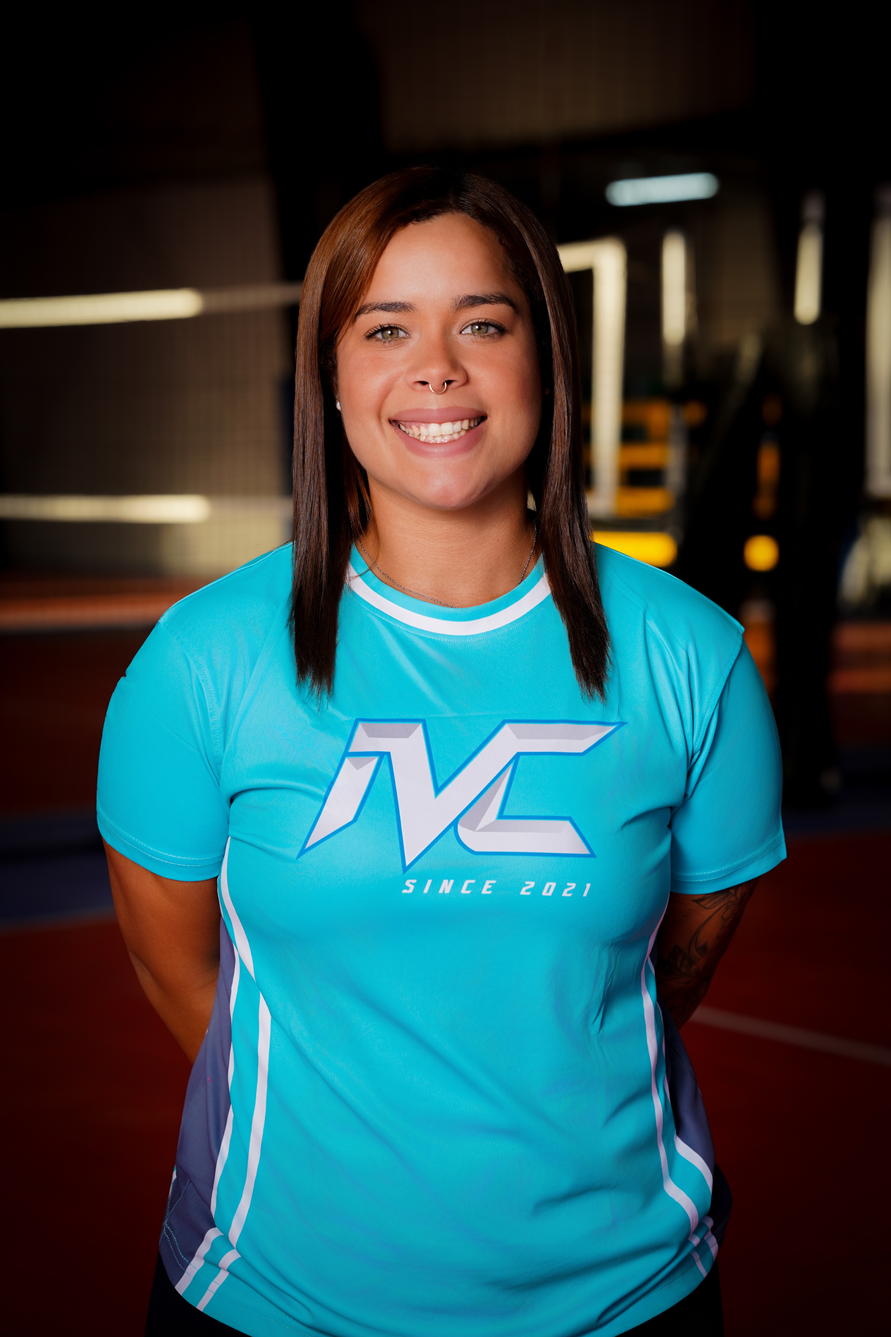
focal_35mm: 85
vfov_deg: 23.9
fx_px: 3155
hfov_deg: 16.1
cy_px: 668
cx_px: 446
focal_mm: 85
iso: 100
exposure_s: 1/160
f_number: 4.5
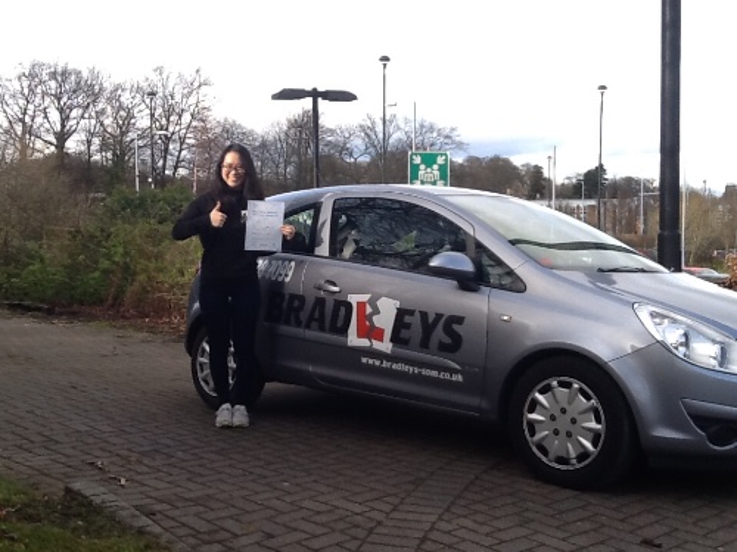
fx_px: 937
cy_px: 276
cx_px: 368
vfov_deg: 32.9
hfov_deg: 42.9
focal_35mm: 44
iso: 40
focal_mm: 2.03
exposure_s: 1/270
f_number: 2.4
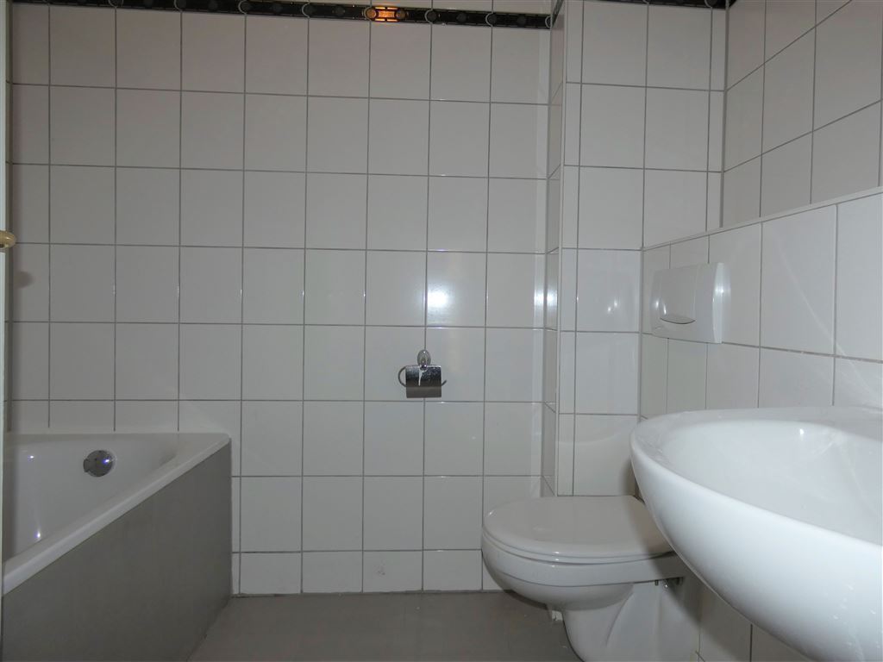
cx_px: 442
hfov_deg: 81.7
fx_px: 510
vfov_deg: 66.0
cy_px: 331
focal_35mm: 20
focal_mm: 3.6
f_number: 2.8
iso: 80
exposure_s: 1/60
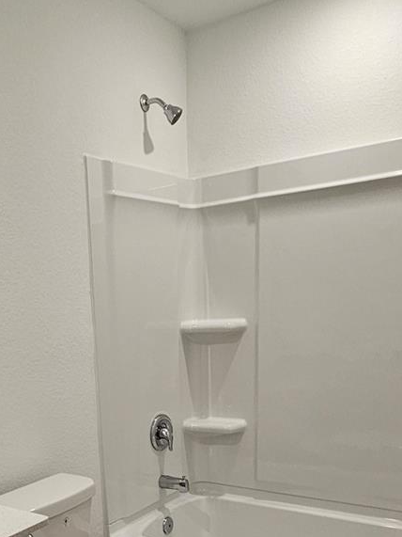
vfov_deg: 48.8
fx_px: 542
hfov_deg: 39.6
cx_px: 102
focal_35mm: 35
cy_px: 450
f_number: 2.2
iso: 100
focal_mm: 2.2
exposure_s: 1/60
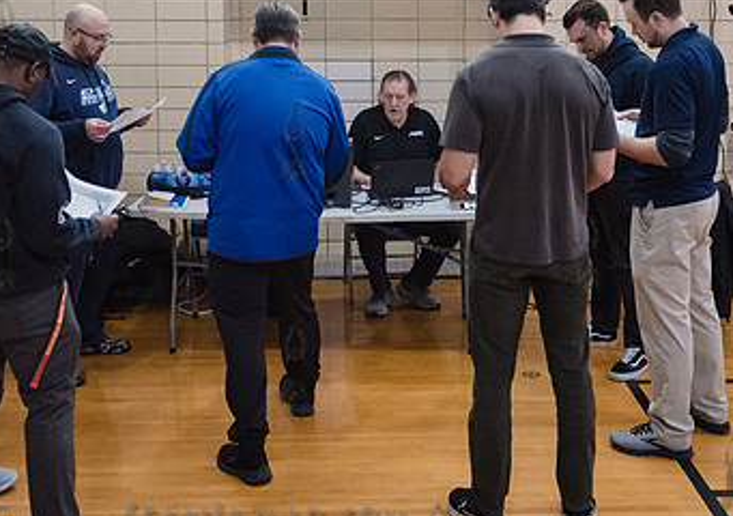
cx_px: 401
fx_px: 974
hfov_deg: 41.2
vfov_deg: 28.9
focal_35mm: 47
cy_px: 94
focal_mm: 24
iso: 5000
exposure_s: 1/200
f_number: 3.2
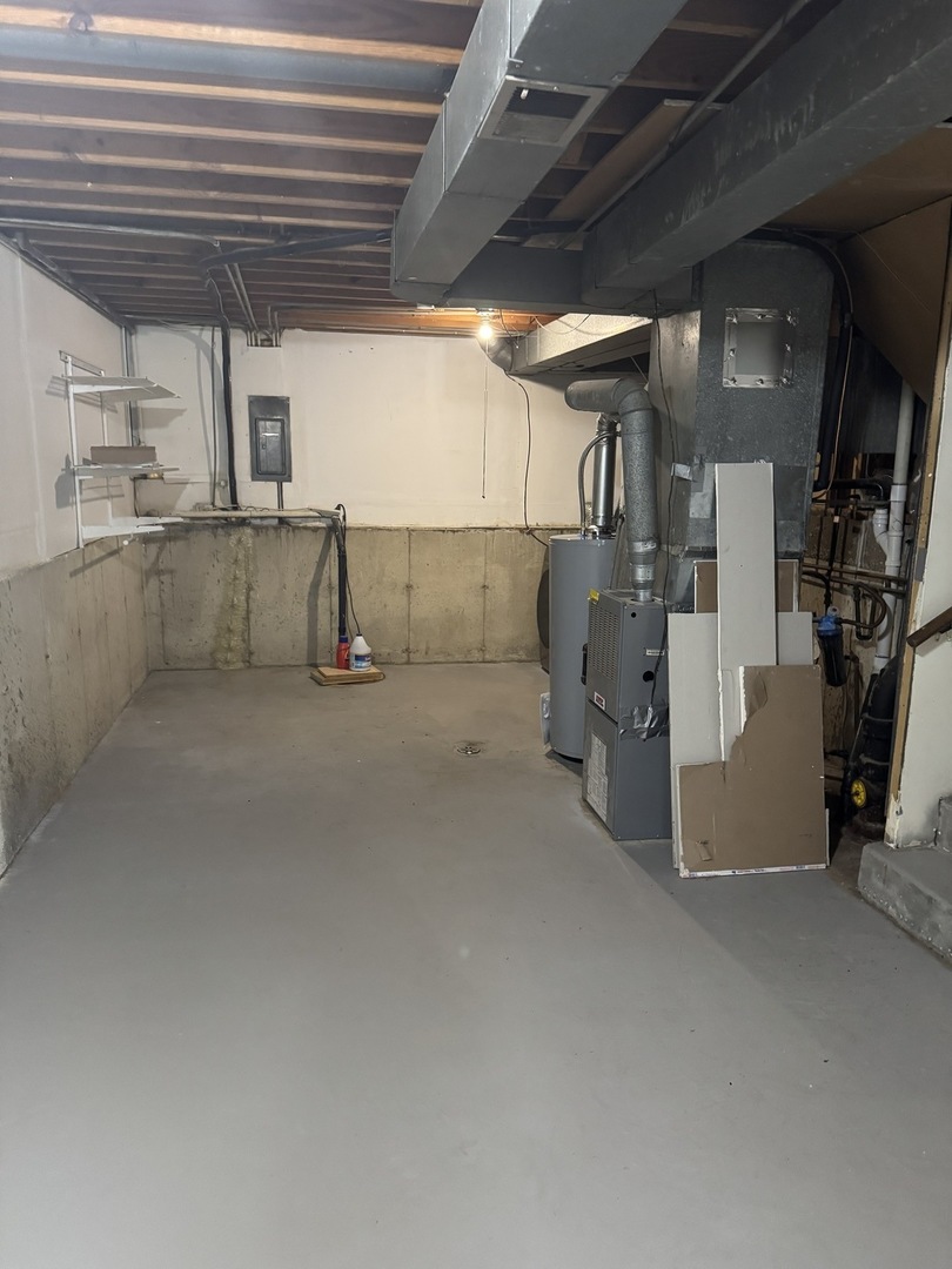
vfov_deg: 71.6
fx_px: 880
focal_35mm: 24
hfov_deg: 56.8
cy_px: 634
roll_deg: -0.4
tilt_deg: -8.7
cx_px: 476
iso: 800
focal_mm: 6.76
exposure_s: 1/40
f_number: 1.78
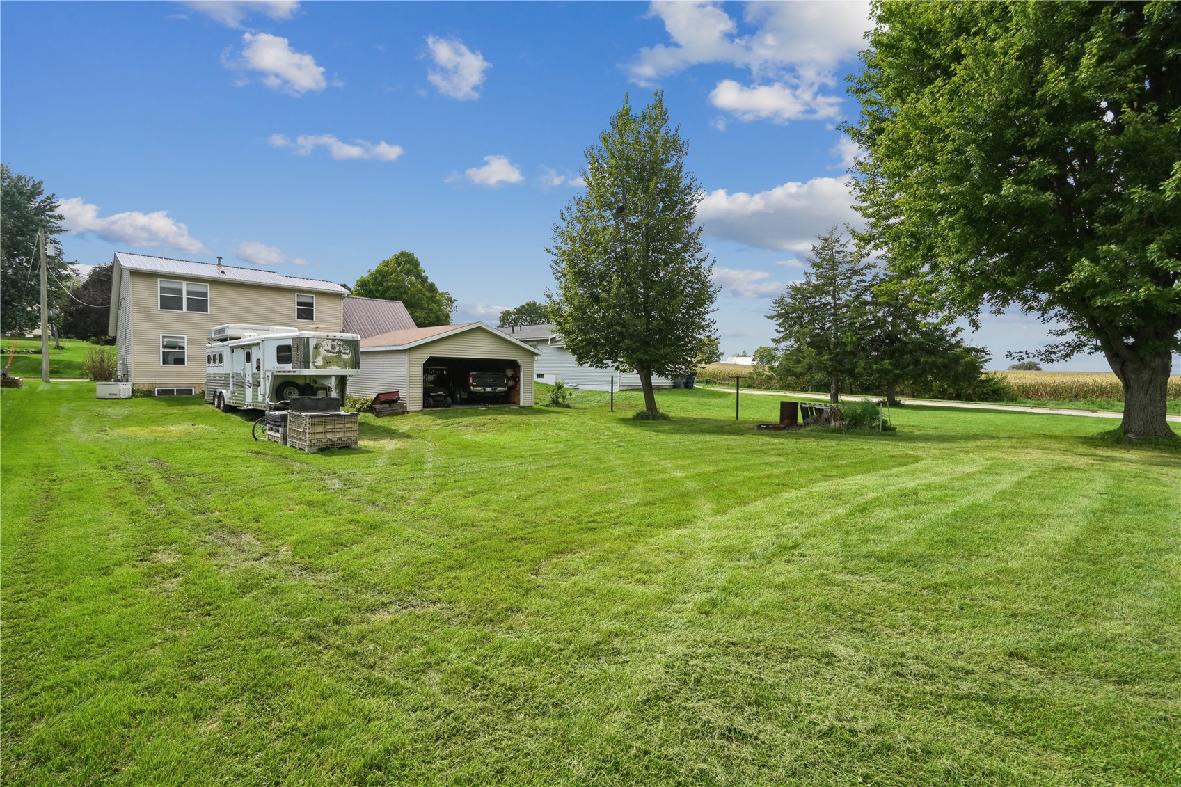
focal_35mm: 16
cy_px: 394
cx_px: 590
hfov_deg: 96.7
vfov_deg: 73.7
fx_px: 525
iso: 400
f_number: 10
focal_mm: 16
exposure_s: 1/640
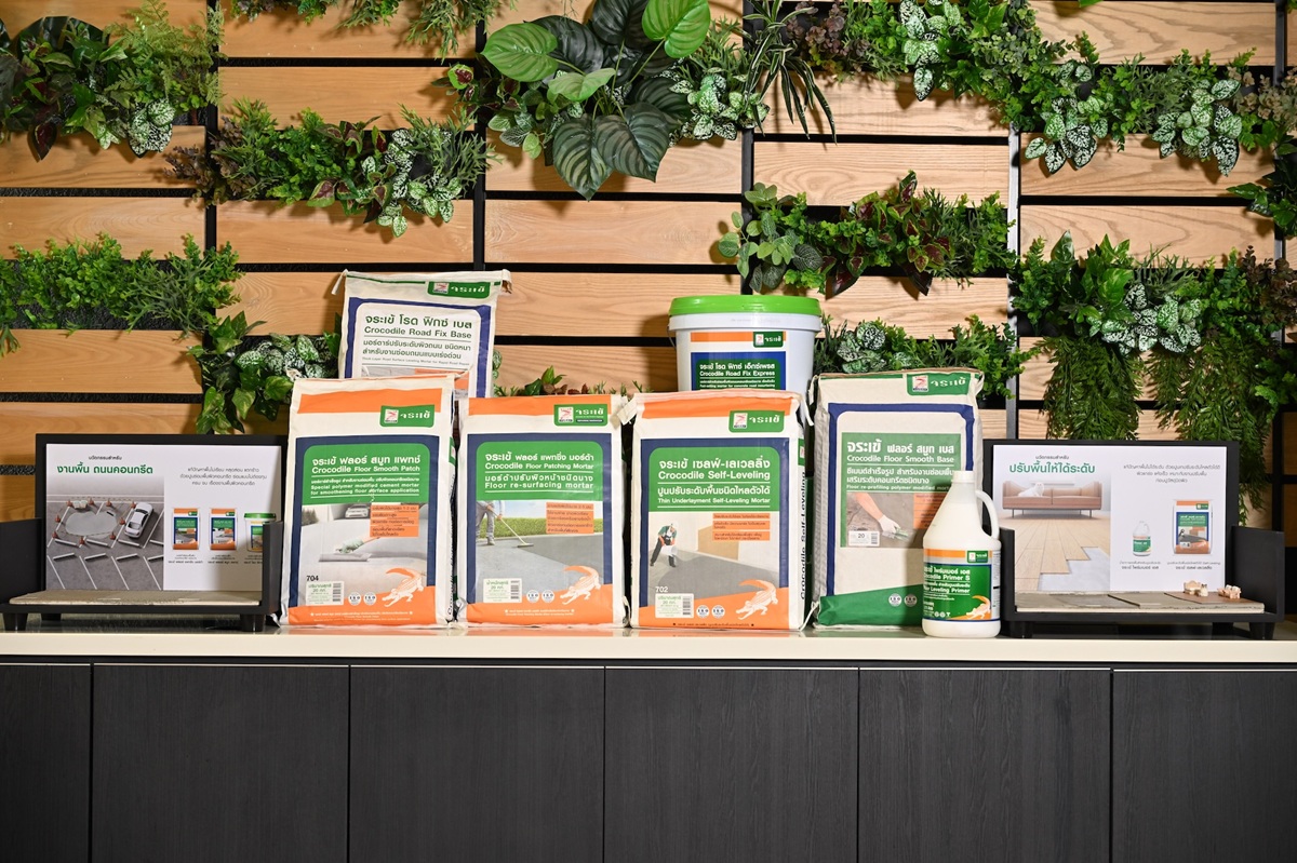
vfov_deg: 21.6
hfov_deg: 31.9
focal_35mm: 63
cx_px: 648
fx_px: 2269
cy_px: 432
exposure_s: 1/160
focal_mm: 63
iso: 640
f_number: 4
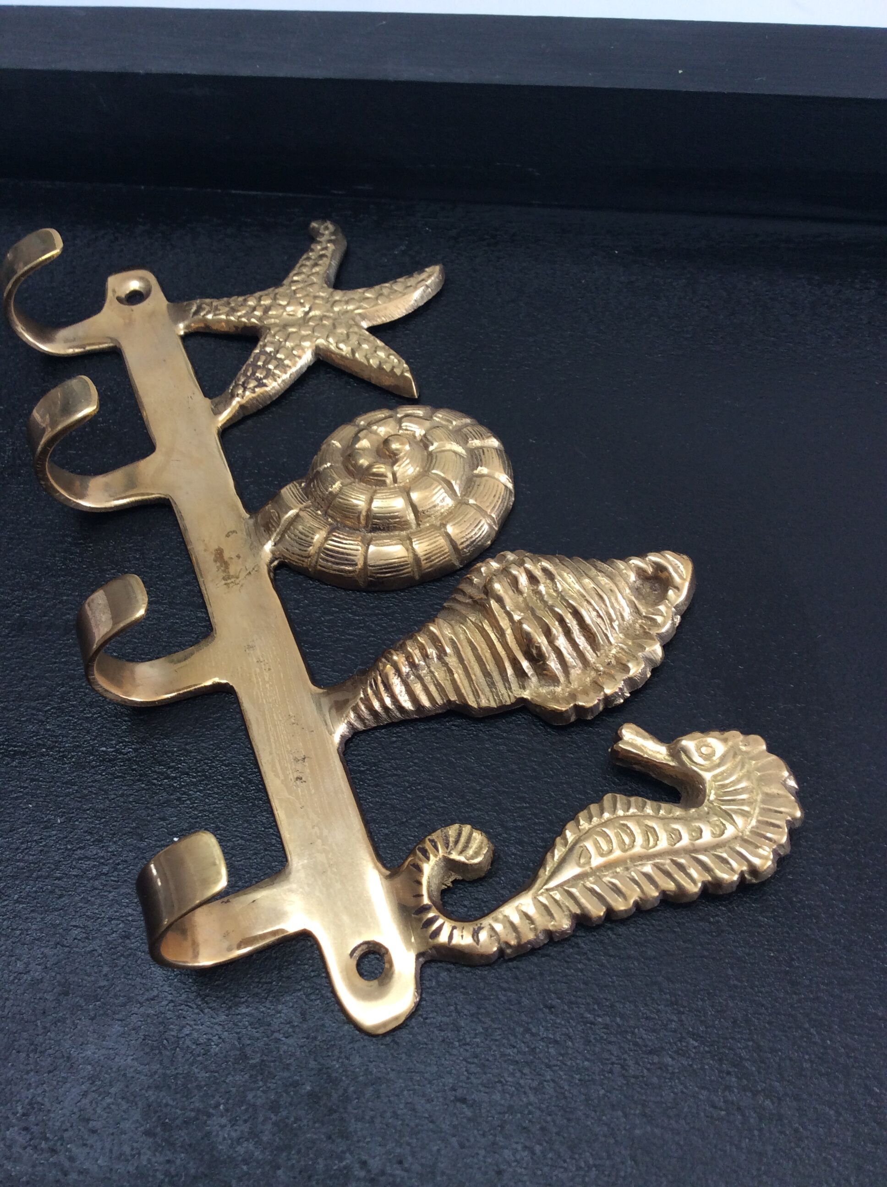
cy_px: 594
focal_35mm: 32
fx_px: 1096
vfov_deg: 56.9
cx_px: 444
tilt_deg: -54.2
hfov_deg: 44.1
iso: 40
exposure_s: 1/50
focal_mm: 3.3
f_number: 2.4
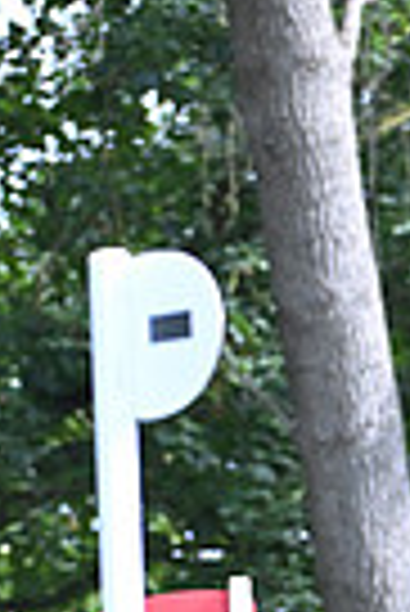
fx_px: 15999
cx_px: 946
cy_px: 826
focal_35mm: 939
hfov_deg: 1.5
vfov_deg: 2.2
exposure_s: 1/1250
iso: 2000
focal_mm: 220
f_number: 5.6
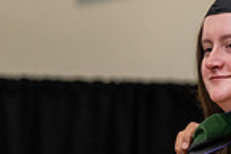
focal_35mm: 419
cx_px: 233
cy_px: 197
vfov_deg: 3.3
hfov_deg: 4.9
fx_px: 2688
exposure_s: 1/200
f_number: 3.5
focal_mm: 104
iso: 1600
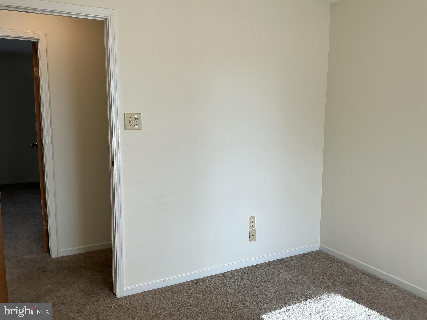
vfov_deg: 48.2
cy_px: 160
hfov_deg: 61.7
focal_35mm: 29
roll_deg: +0.4
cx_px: 214
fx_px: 358
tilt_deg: -7.2
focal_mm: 3
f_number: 1.8
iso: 20
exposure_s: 1/120
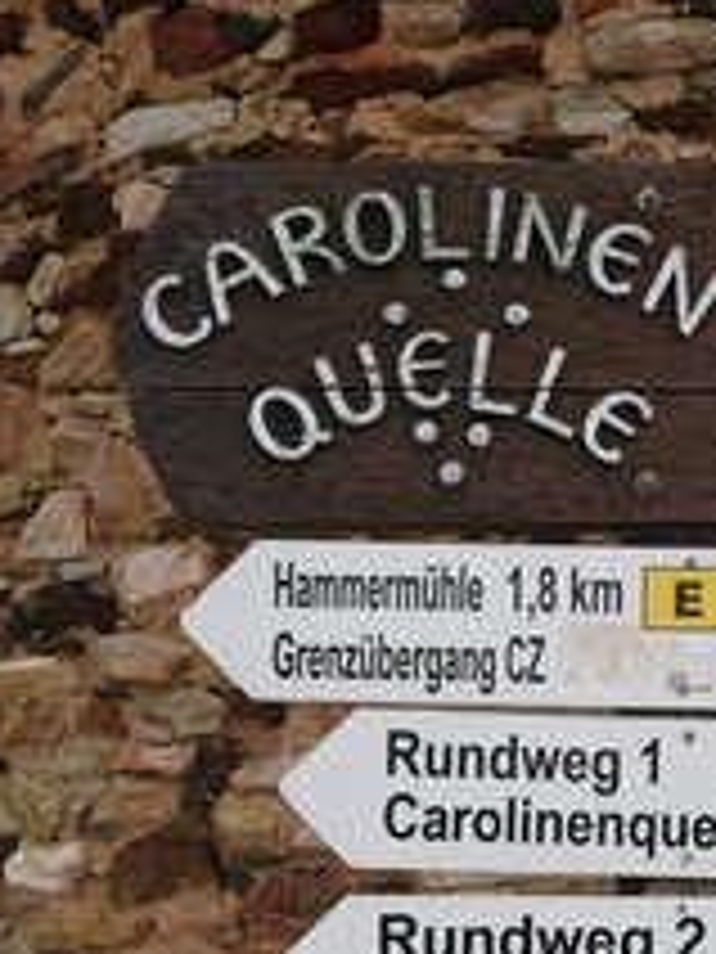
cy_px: 878
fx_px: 1351
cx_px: 630
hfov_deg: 28.6
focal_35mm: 49
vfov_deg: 36.3
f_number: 2.2
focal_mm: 3.81
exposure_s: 1/217
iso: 50
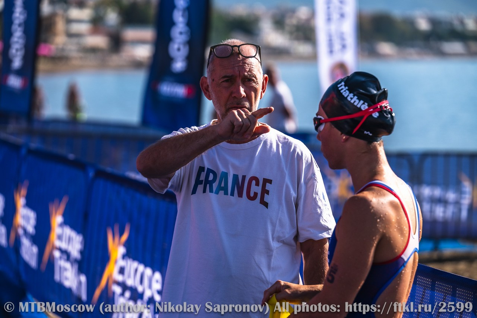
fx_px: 1656
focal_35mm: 125
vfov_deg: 11.0
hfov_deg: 16.4
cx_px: 238
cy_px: 159
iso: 100
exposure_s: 1/2500
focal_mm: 125
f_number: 3.5
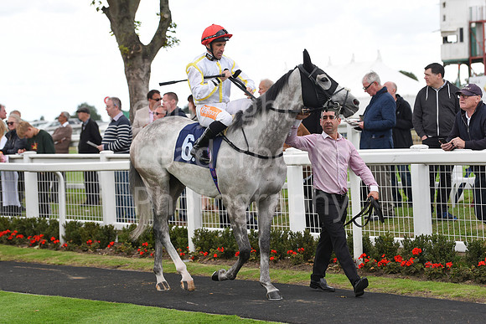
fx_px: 1566
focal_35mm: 116
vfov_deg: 11.8
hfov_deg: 17.6
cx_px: 243
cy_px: 162
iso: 1000
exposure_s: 1/1250
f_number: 5
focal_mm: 116
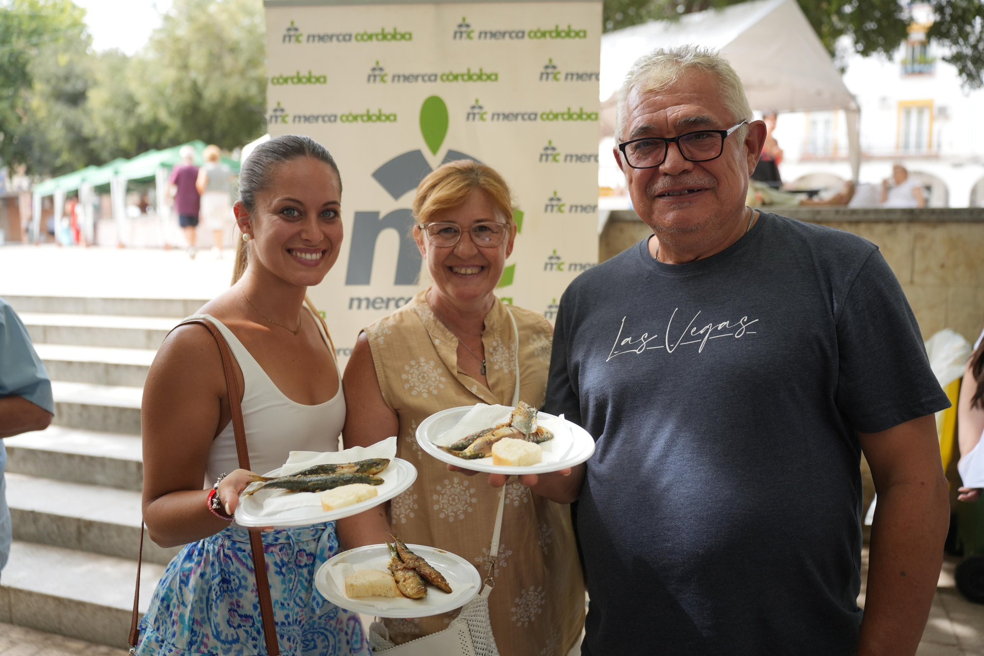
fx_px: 793
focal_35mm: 29
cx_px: 492
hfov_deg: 63.7
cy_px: 328
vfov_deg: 45.0
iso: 160
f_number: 2.8
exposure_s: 1/320
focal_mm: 29
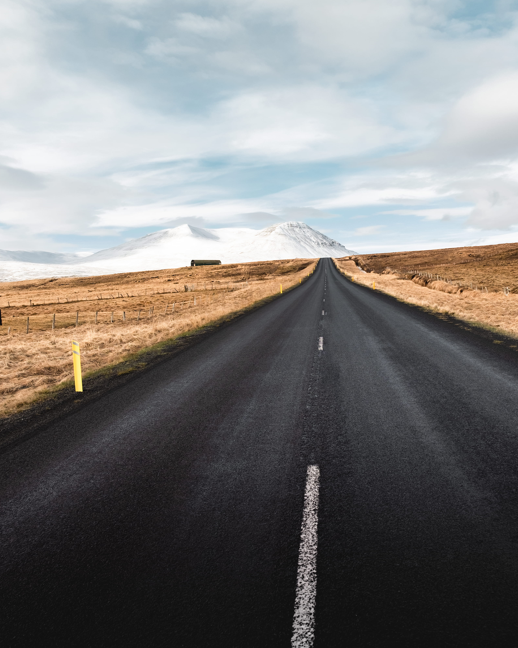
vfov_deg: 52.8
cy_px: 323
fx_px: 652
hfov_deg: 43.0
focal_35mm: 34
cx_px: 328
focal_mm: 16
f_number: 4.5
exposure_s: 1/250
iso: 100
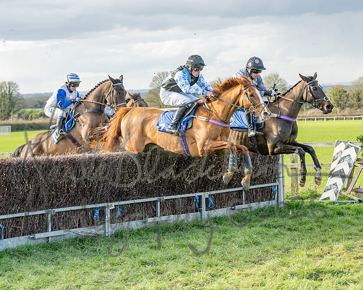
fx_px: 937
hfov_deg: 21.9
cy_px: 140
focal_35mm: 87
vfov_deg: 17.6
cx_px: 163
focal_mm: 48
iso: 400
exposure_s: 1/1250
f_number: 2.8
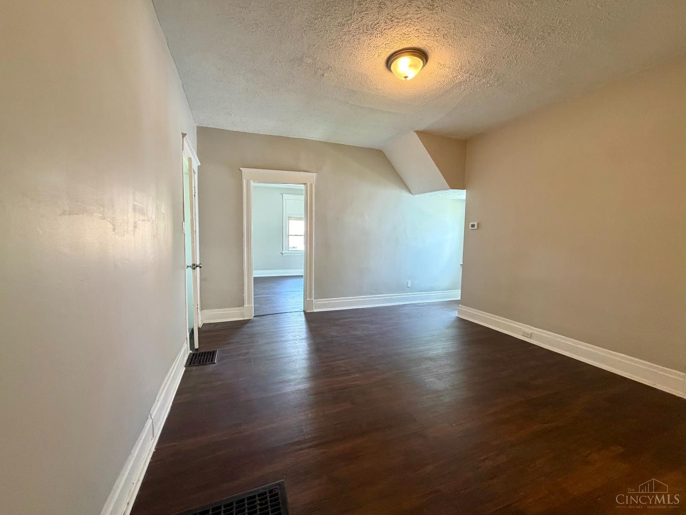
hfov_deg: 102.1
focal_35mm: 14
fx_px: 277
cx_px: 343
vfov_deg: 85.7
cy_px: 258
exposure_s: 1/60
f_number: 2.2
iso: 320
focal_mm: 2.22
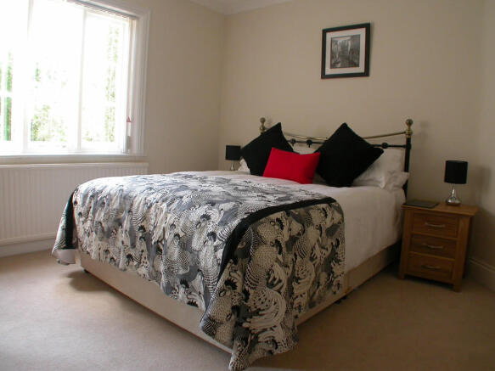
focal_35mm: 38
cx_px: 248
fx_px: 543
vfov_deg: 37.7
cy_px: 186
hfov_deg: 49.0
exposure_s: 1/55.6
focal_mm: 7.85
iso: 100
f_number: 3.3
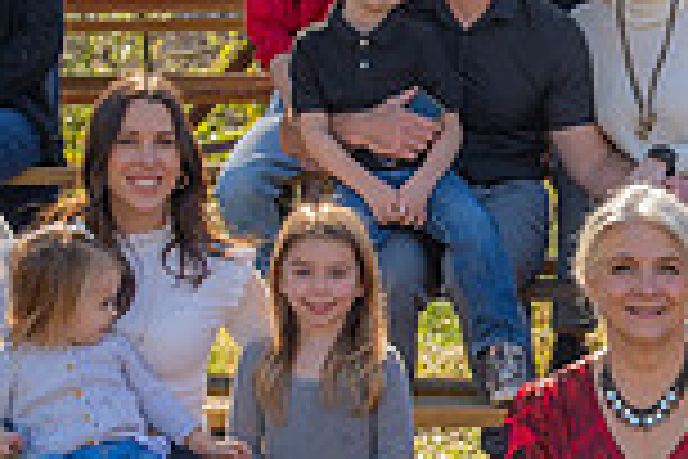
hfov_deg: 14.0
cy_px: 252
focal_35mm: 144
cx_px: 715
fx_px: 2752
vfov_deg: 9.5
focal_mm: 38
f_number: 4
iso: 50
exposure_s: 1/250
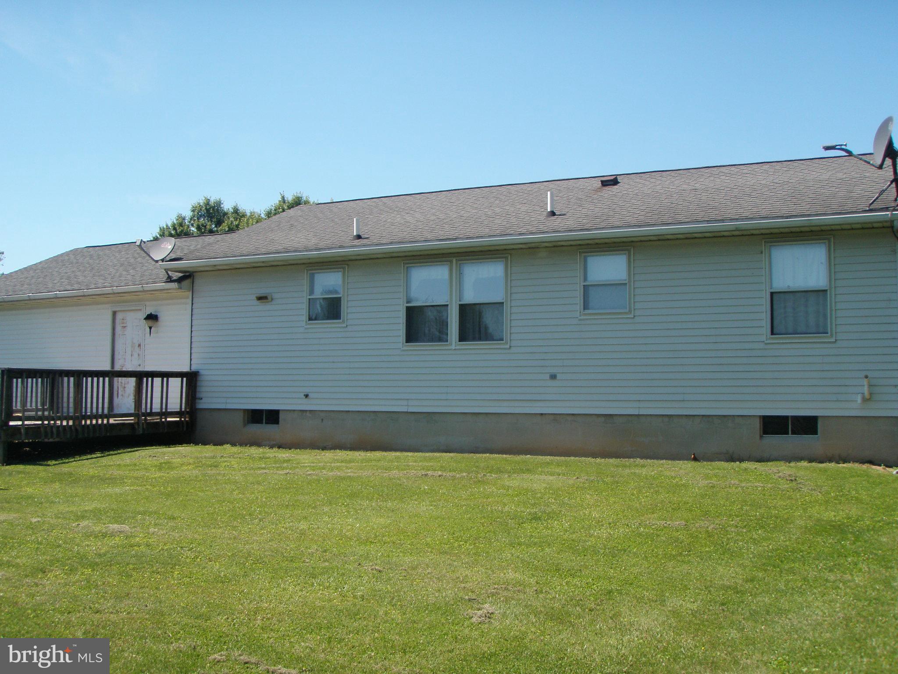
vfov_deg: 37.7
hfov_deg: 49.0
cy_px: 337
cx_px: 449
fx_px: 986
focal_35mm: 38
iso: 80
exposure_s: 1/500
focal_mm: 6.7
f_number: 3.5
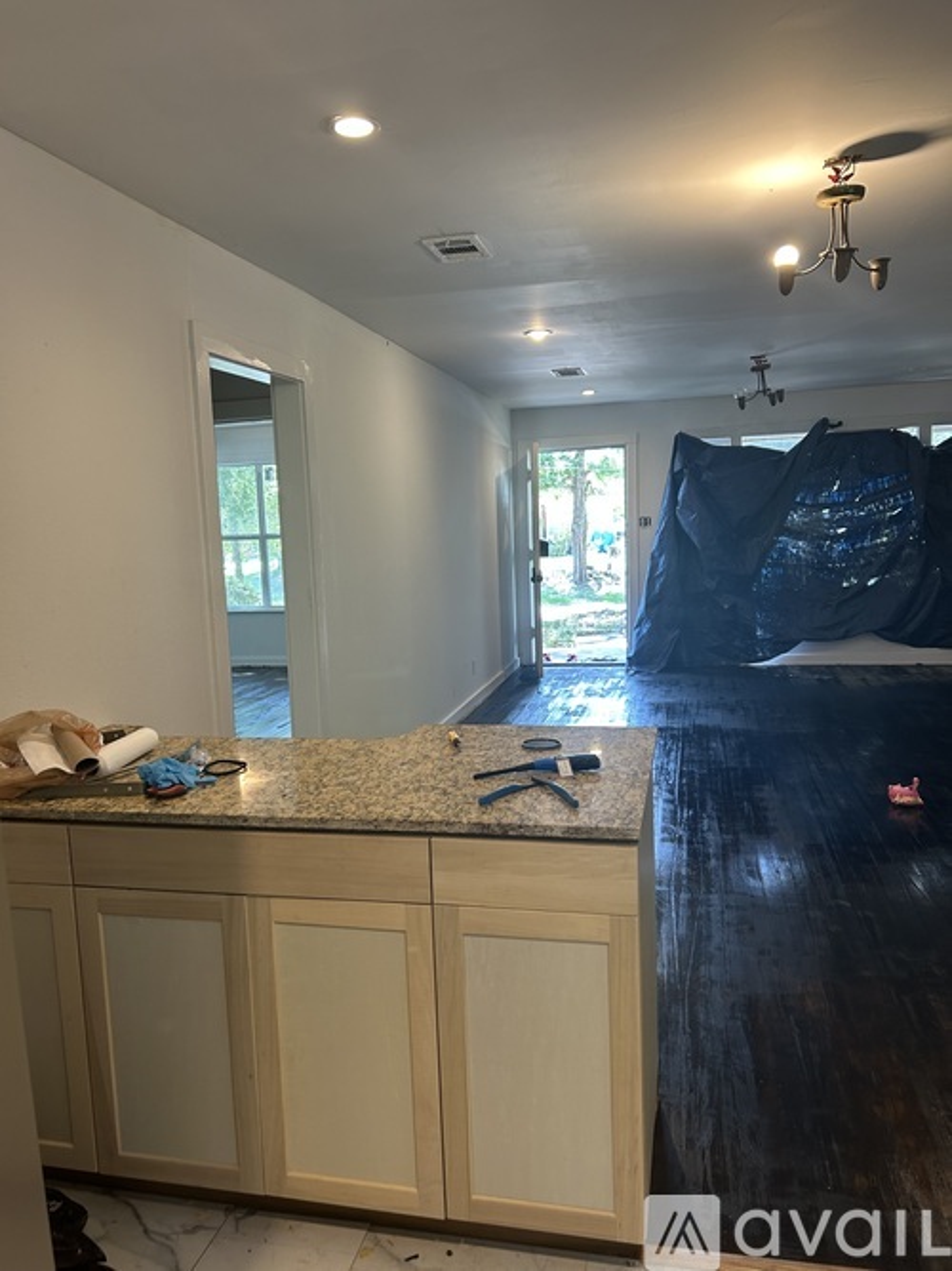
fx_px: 954
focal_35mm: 26
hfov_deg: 53.0
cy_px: 636
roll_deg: +2.0
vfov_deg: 67.3
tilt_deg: -7.0
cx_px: 476
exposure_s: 1/60
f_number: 1.5
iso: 100
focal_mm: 5.7
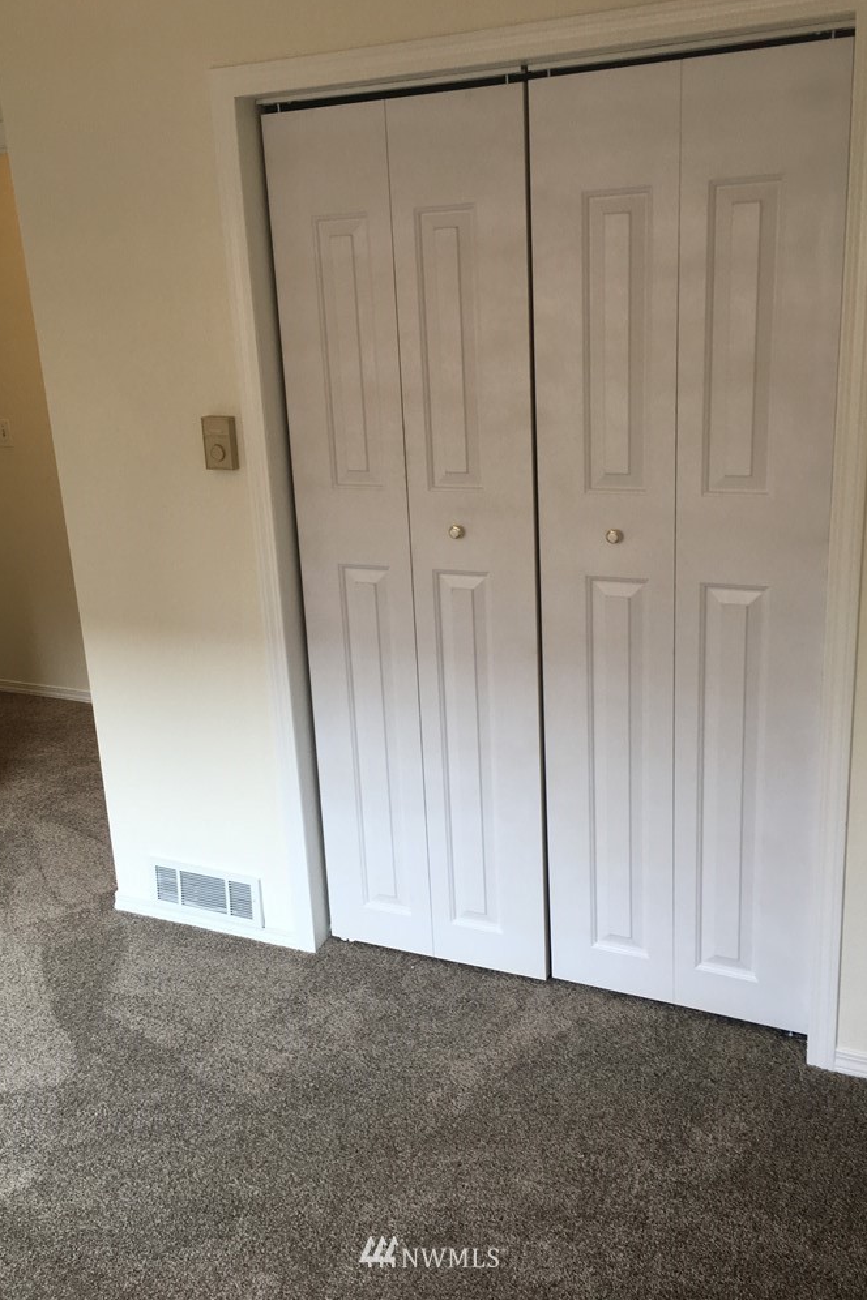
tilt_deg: -15.4
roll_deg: +4.6
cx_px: 432
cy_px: 633
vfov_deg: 60.3
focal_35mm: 31
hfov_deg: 42.3
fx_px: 1120
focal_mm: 4.15
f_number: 2.2
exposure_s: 1/60
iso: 32
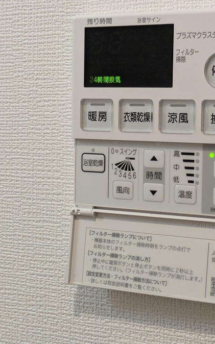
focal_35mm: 77
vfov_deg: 26.8
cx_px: 166
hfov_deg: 16.8
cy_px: 161
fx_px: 722
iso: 125
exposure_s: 1/60
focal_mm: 5.43
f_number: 1.89
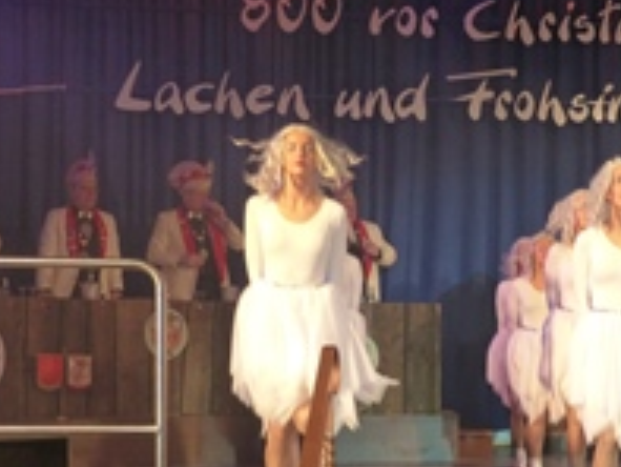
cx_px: 530
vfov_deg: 22.4
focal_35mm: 65
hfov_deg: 28.9
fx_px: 1167
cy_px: 360
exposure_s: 1/60
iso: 320
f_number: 2.8
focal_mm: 5.7
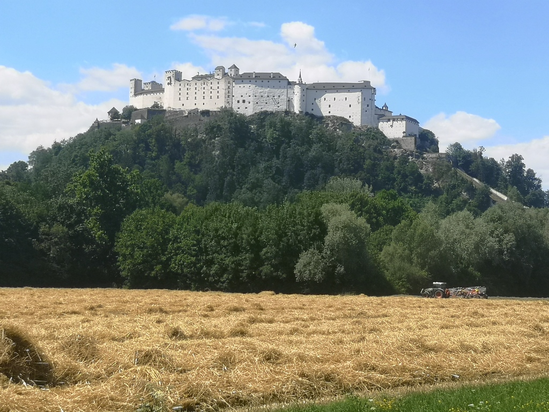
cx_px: 274
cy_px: 206
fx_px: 1237
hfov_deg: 25.0
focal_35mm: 78
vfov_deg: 18.9
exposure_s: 1/1828
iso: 50
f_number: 1.8
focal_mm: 5.58
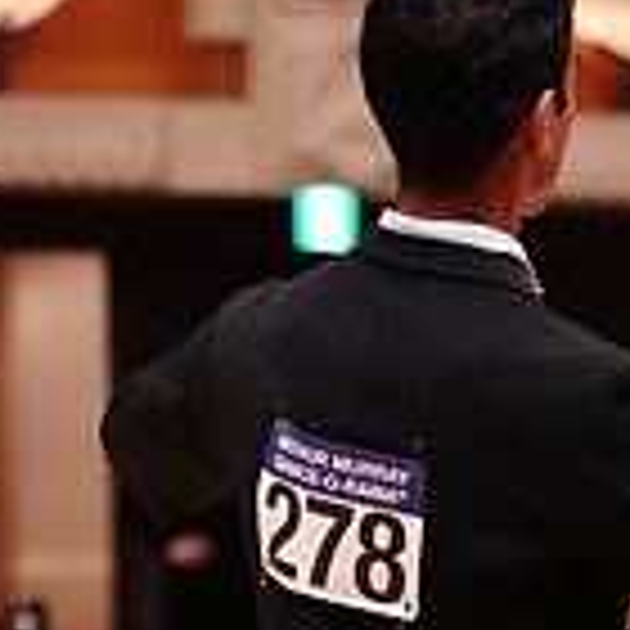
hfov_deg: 6.3
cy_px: 819
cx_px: 695
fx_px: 5724
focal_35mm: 278
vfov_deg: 6.3
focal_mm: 79
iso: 4000
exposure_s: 1/320
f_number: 2.8
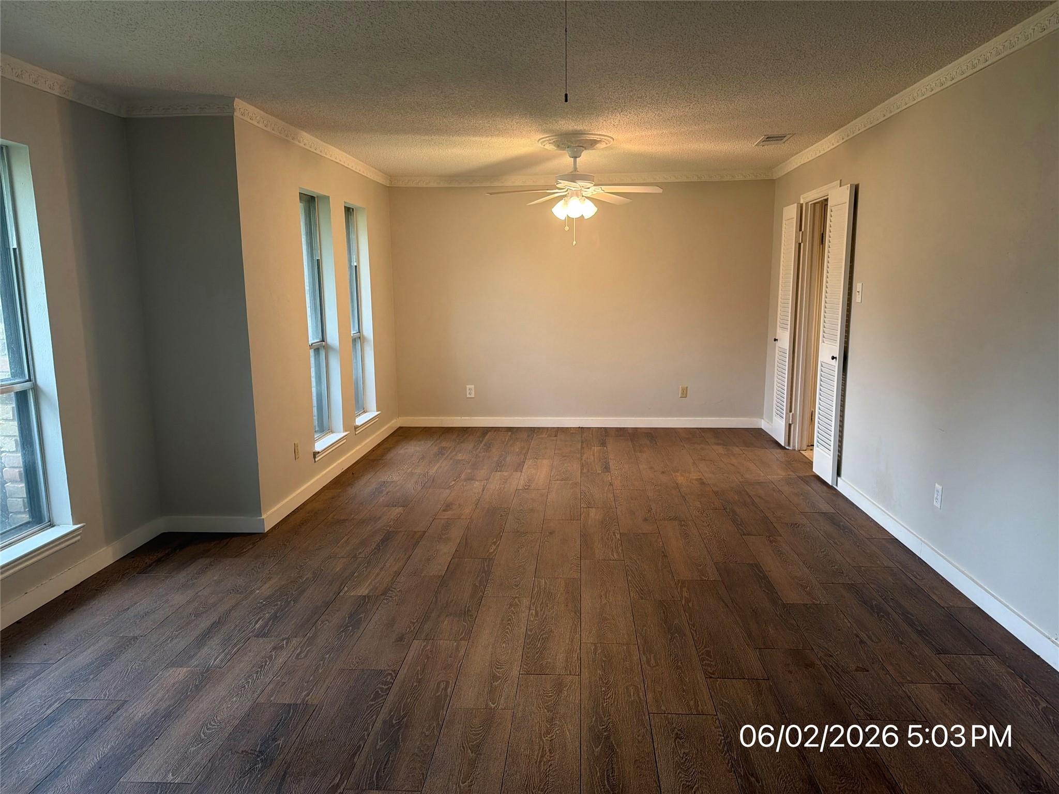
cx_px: 530
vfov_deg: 56.8
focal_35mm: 24
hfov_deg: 71.6
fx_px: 734
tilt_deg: -9.6
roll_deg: +0.8
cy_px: 397
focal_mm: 6.76
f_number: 1.78
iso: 125
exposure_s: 1/60
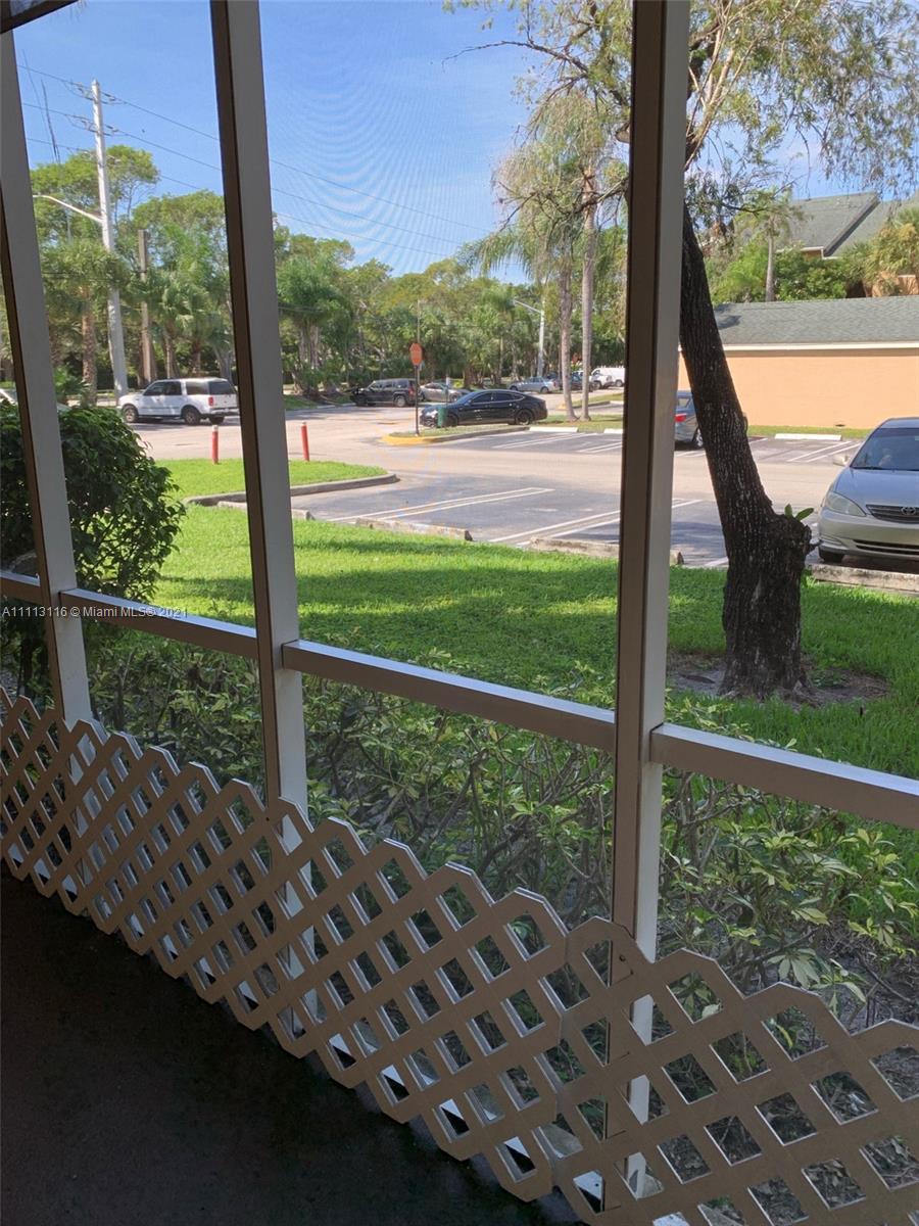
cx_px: 460
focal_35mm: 26
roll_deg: +0.5
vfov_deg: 67.3
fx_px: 920
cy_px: 613
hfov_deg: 53.1
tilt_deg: -14.3
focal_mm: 4.25
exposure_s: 1/356
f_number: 1.8
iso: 25
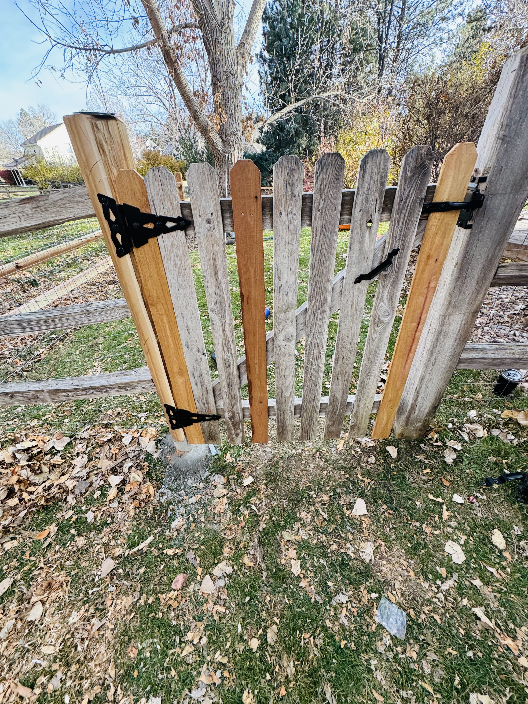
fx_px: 285
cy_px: 352
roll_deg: +1.1
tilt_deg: -32.4
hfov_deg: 85.7
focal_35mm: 14
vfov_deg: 102.1
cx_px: 264
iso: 50
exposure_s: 1/99
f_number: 2.2
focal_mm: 2.22
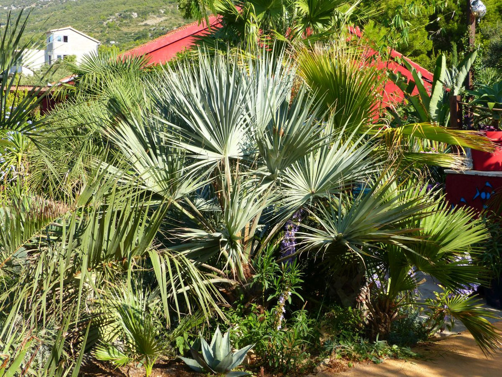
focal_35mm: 45
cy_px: 188
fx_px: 653
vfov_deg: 32.2
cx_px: 251
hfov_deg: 42.1
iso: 100
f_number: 4
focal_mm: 8.1
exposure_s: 1/500
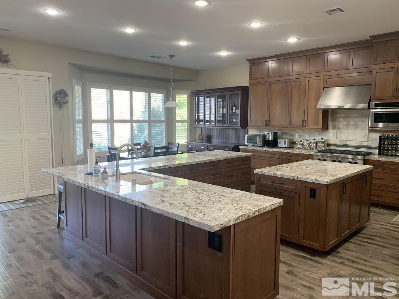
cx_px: 200
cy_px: 150
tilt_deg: -6.3
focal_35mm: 26
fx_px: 300
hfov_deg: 67.3
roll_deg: -0.2
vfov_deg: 53.1
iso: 80
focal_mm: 4.25
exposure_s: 1/60
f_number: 1.8
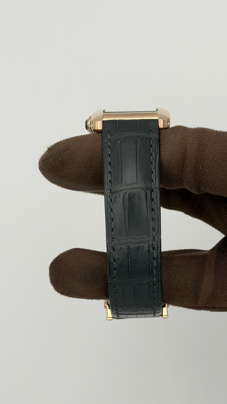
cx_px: 133
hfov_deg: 22.6
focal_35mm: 53
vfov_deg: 39.2
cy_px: 203
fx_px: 567
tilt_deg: -86.3
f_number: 1.78
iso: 64
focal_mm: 6.76
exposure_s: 1/336
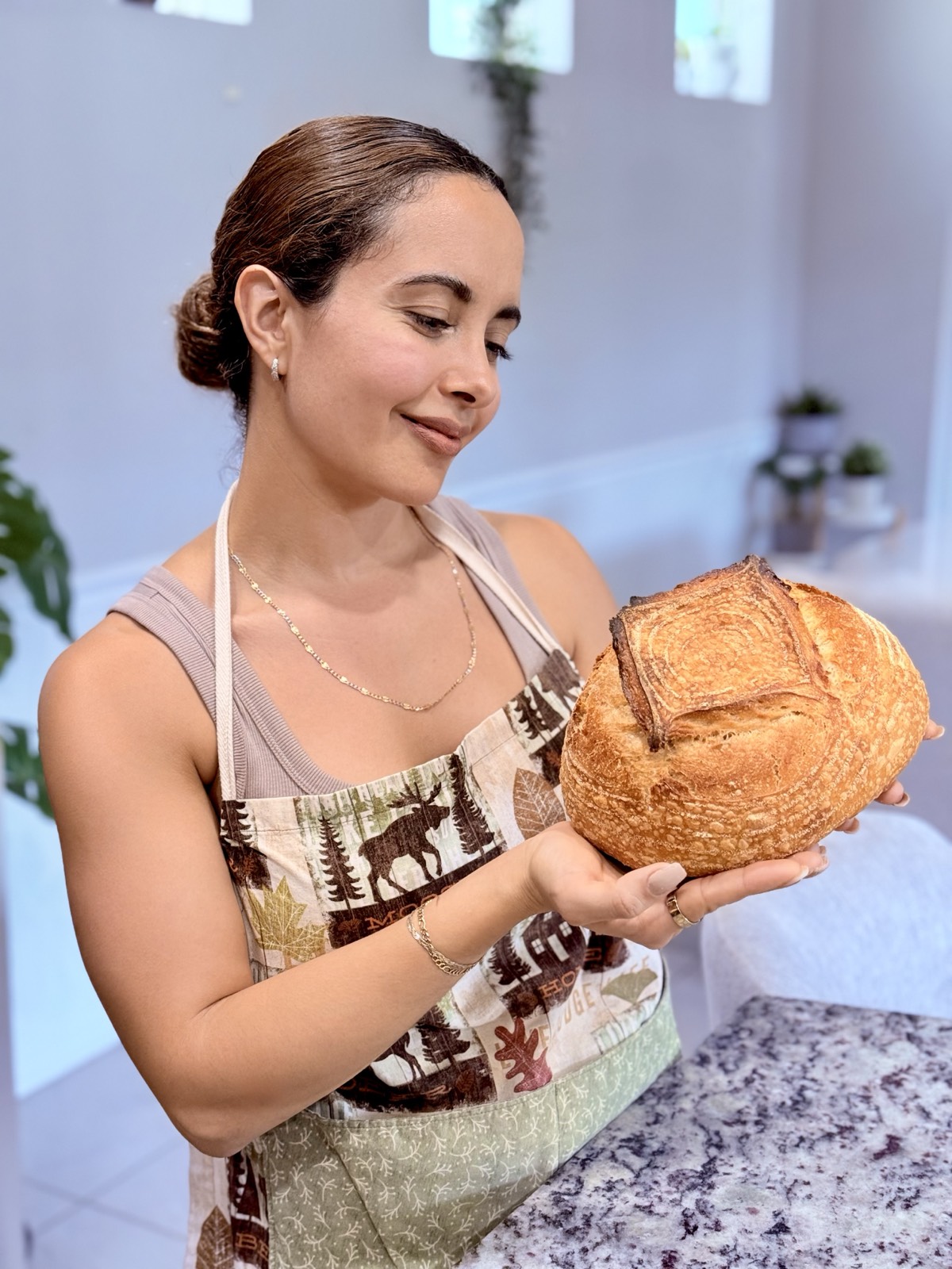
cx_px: 476
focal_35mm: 48
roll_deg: -0.5
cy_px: 634
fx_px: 1760
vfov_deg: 39.7
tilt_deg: -12.6
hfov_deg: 30.3
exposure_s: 1/120
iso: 250
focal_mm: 6.76
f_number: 1.78
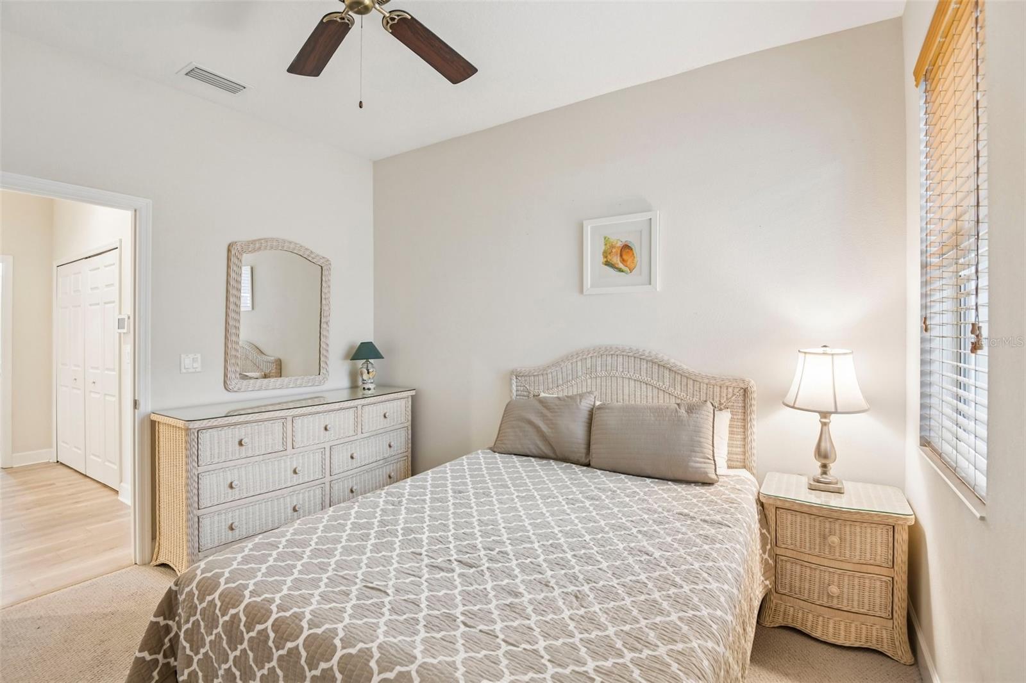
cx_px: 513
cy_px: 342
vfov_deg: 73.7
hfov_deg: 96.7
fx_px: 456
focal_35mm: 16
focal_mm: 16
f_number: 8
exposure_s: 1/8
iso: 400
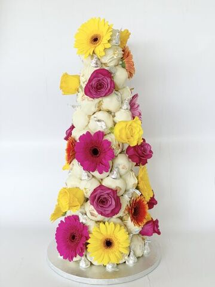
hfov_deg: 28.0
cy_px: 144
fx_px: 431
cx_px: 108
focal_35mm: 52
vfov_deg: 36.8
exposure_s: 1/60
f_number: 2.4
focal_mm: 6
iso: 200
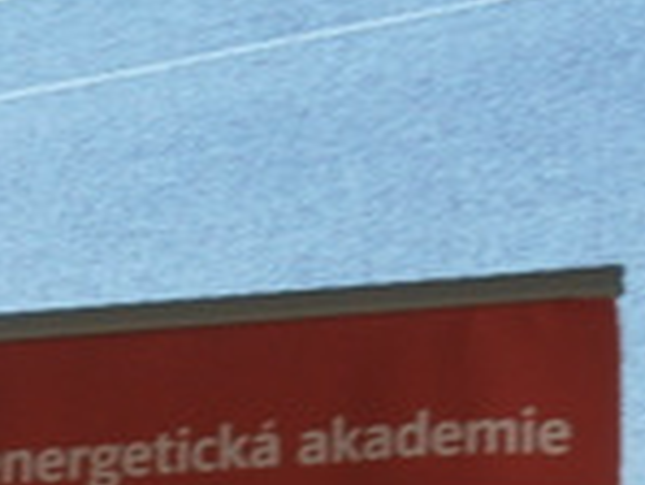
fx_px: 6378
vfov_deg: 4.3
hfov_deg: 5.7
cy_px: 912
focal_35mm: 342
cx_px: -398
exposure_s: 1/100
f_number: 4.4
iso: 80
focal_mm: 13
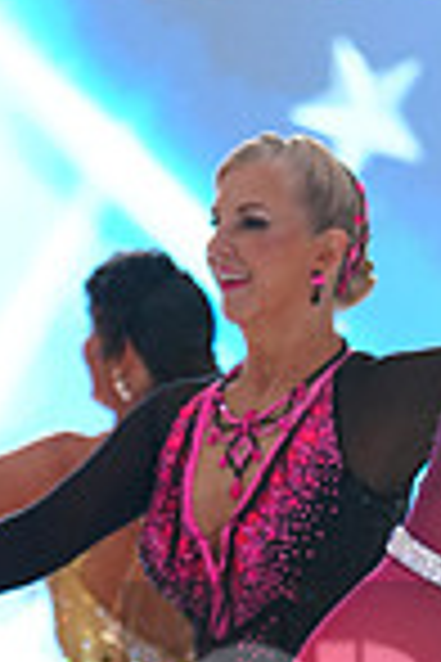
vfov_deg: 5.6
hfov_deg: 3.8
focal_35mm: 364
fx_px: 6688
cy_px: 734
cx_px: 745
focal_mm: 92
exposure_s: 1/400
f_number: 2.8
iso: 1250
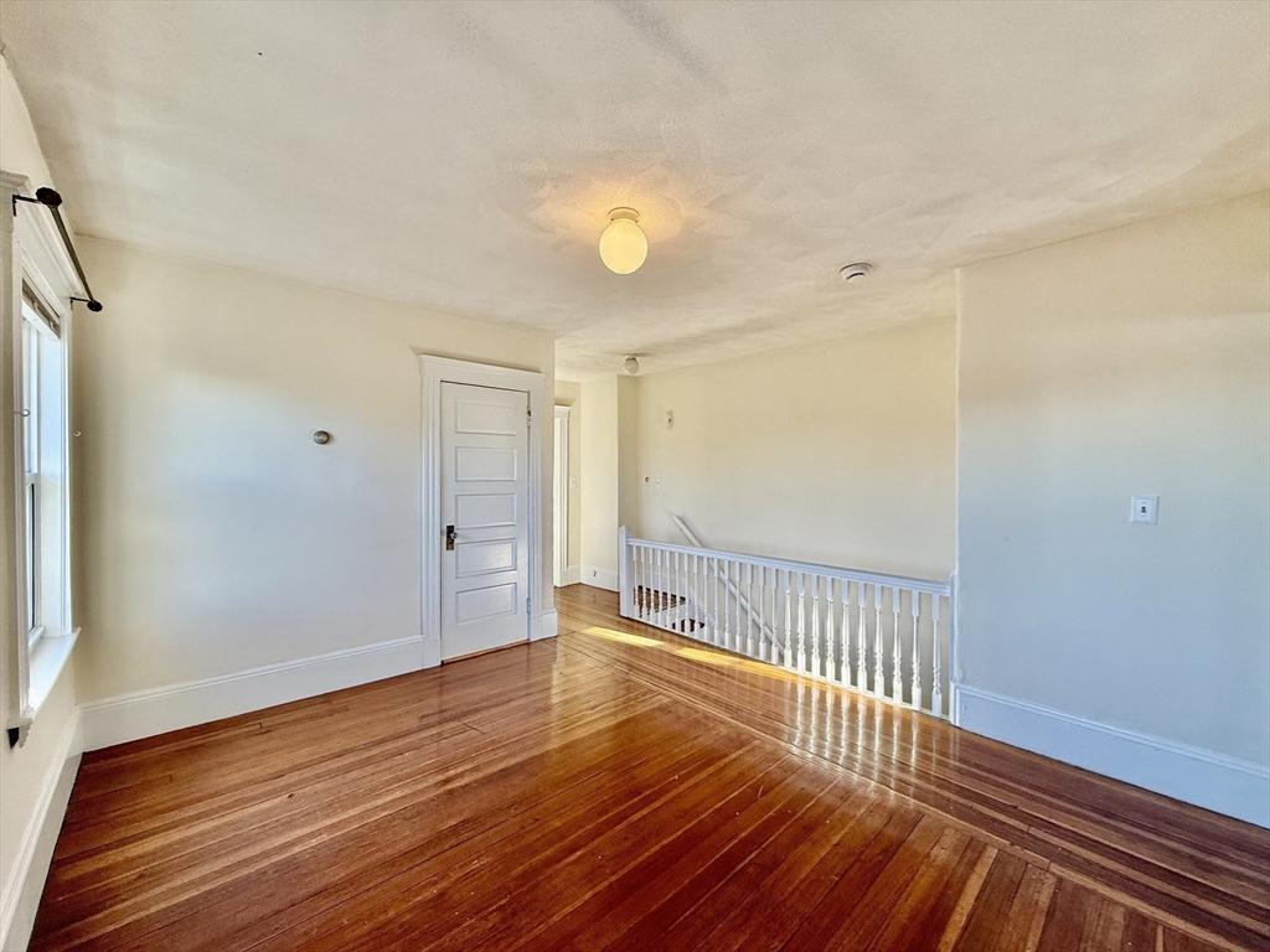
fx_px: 514
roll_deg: -0.1
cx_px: 635
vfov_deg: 85.7
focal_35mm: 14
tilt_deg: -0.4
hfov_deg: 102.1
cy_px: 476
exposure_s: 1/120
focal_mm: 2.22
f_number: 2.2
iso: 80
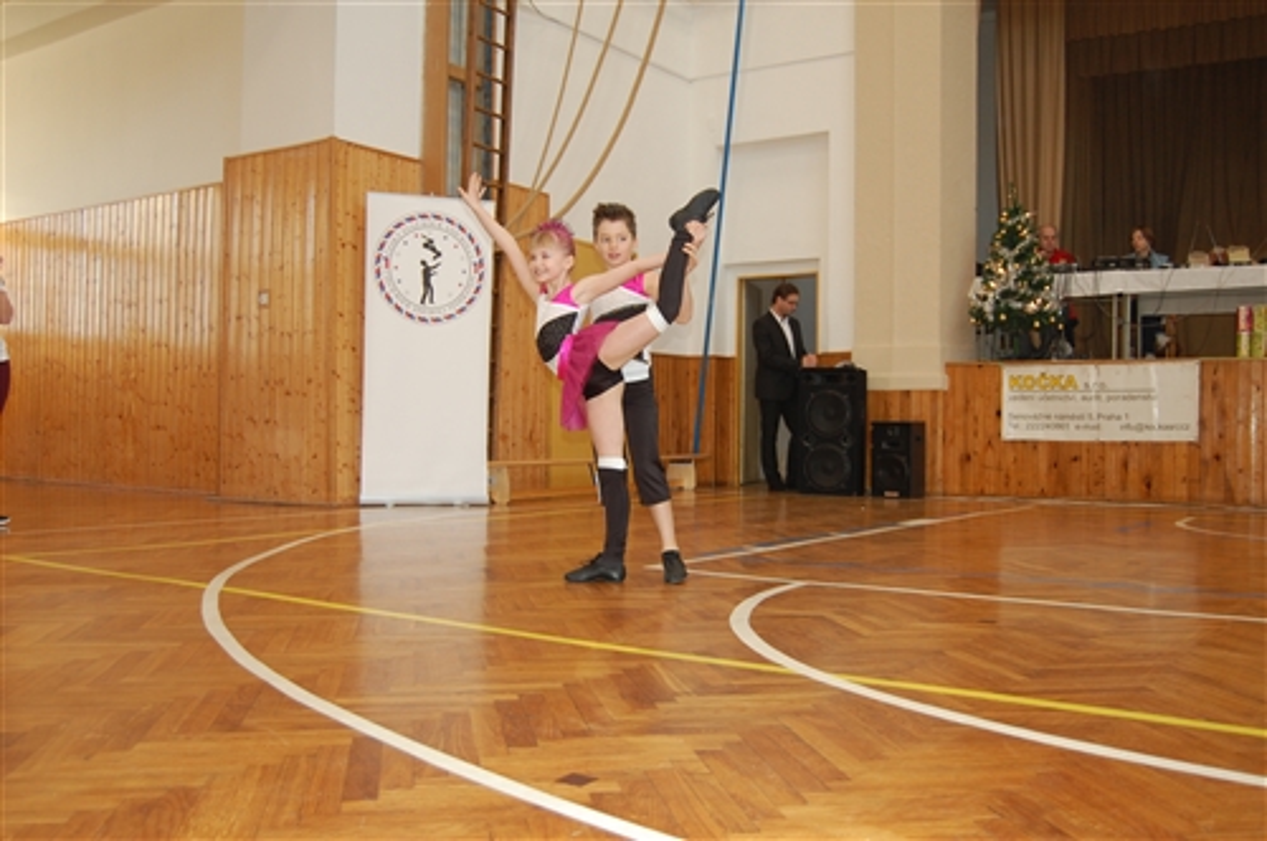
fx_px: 1213
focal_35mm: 34
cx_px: 634
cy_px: 420
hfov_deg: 55.2
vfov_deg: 38.3
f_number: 3.8
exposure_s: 1/60
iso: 400
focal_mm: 23
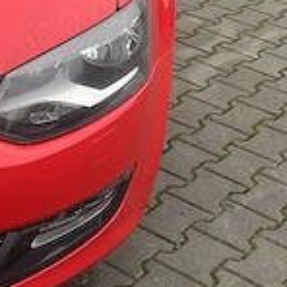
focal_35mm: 93
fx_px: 872
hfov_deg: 17.6
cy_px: 64
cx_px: -78
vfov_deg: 18.5
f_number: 1.6
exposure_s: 1/121
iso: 125
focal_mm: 5.1
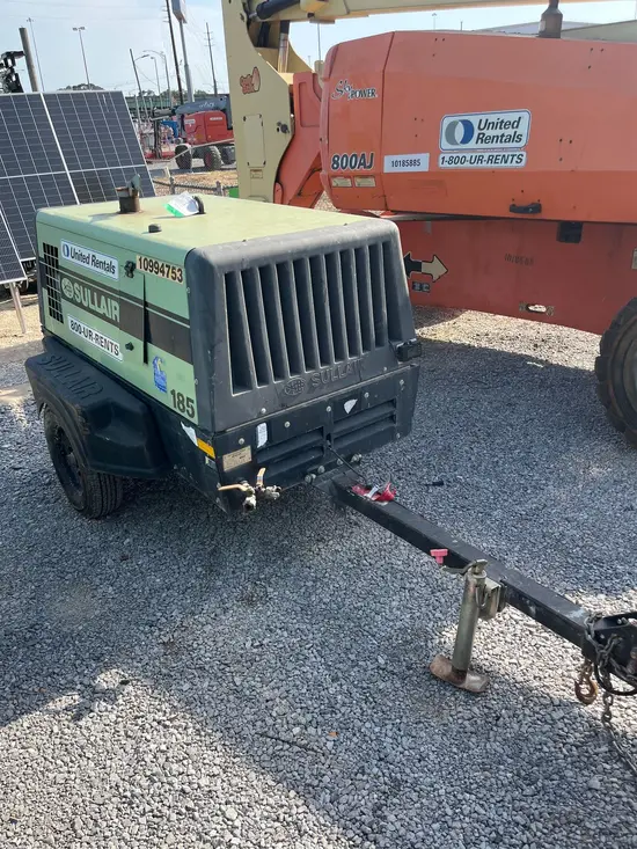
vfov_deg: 67.3
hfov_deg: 53.1
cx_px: 318
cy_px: 424
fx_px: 638
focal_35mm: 26
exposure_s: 1/928
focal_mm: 5.1
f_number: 1.6
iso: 50
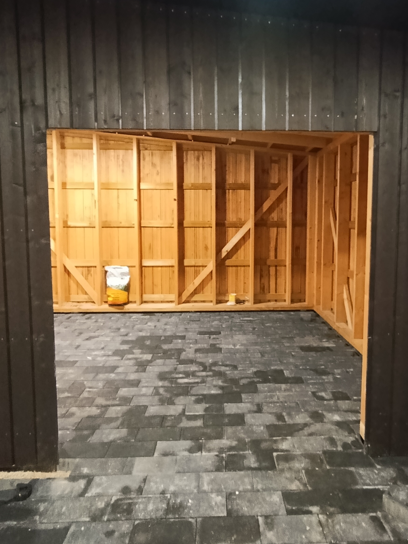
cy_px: 247
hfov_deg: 63.1
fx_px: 330
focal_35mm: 21
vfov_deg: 78.8
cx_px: 236
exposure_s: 1/20
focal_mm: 1.65
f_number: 2.2
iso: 799
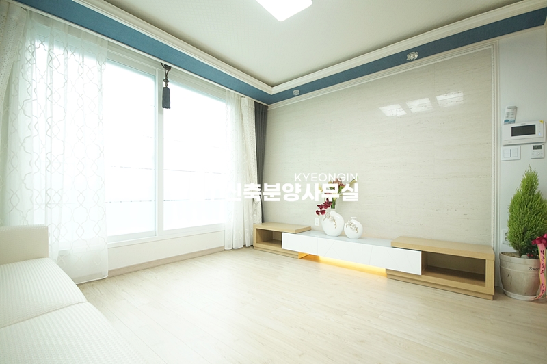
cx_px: 274
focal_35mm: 15
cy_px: 182
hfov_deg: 100.4
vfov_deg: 77.2
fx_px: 228
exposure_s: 1/125
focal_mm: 10
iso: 800
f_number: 4.5
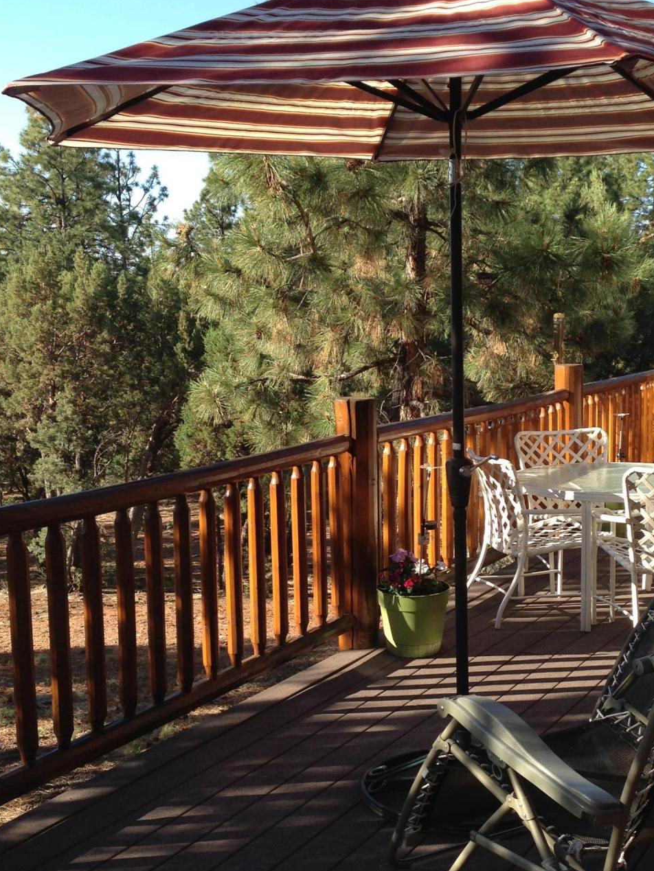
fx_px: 1310
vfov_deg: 36.8
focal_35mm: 52
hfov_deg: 28.0
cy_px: 458
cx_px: 403
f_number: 2.4
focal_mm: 4.13
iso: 50
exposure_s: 1/480
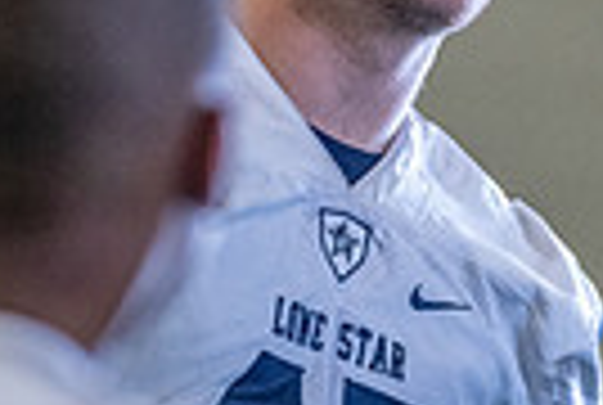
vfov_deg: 2.4
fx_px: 9854
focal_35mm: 587
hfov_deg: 3.5
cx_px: 454
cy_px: 34
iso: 10000
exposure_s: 1/1000
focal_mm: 136
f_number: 2.8
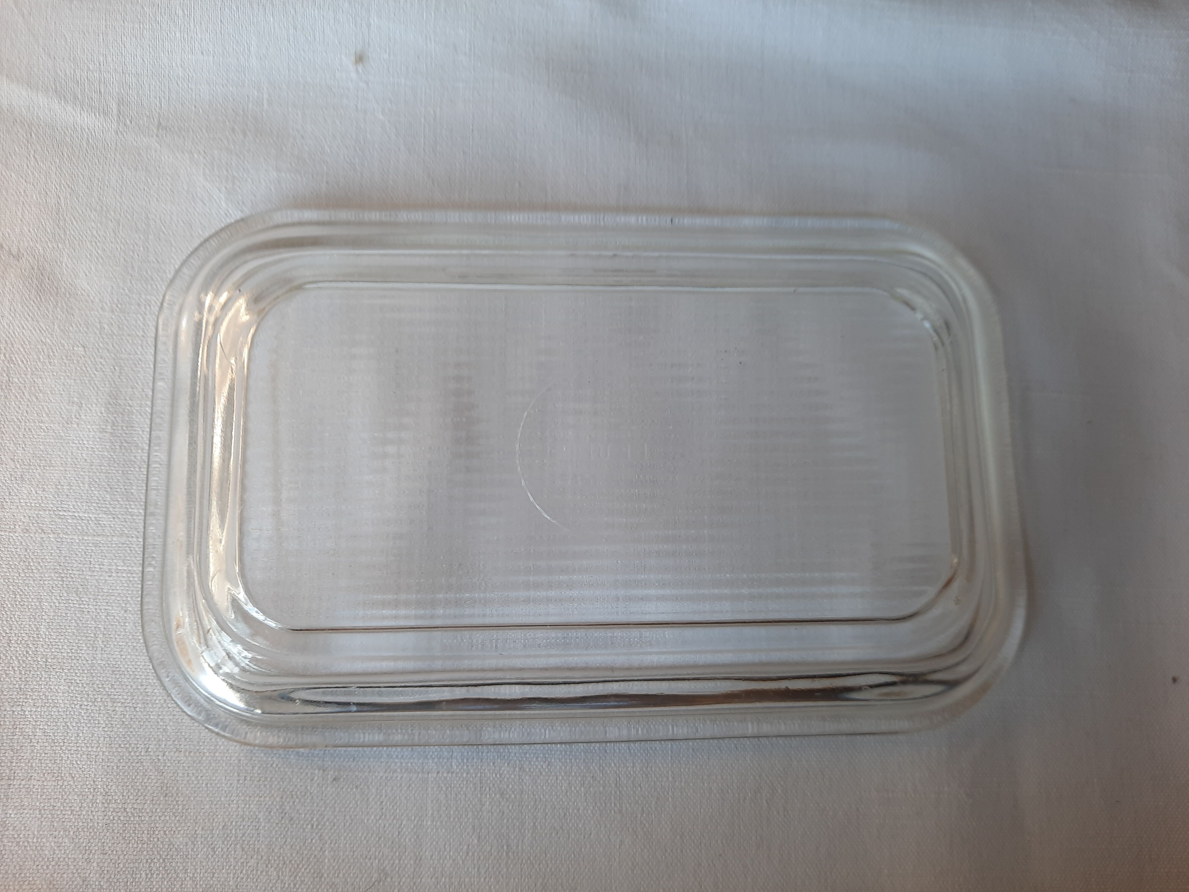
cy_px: 446
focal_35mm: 25
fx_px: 859
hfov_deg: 69.4
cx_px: 594
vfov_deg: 54.9
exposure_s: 1/50
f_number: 2
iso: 40
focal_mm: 4.6
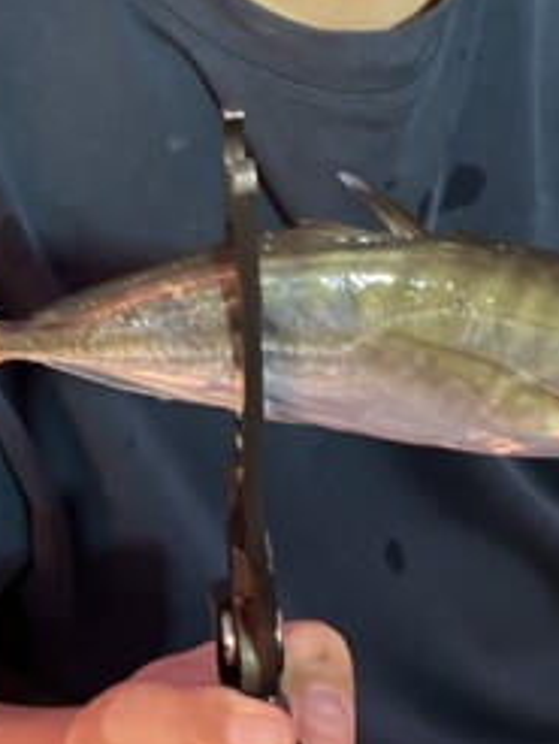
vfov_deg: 21.1
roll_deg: +6.4
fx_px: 1956
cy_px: 85
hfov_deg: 16.3
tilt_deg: -30.1
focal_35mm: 91
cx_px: 329
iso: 160
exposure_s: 1/60
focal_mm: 3.99
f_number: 1.8
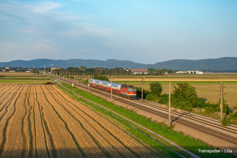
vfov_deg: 18.2
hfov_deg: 27.0
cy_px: 79
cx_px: 118
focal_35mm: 75
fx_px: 494
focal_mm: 50
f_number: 8
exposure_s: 1/750
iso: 160
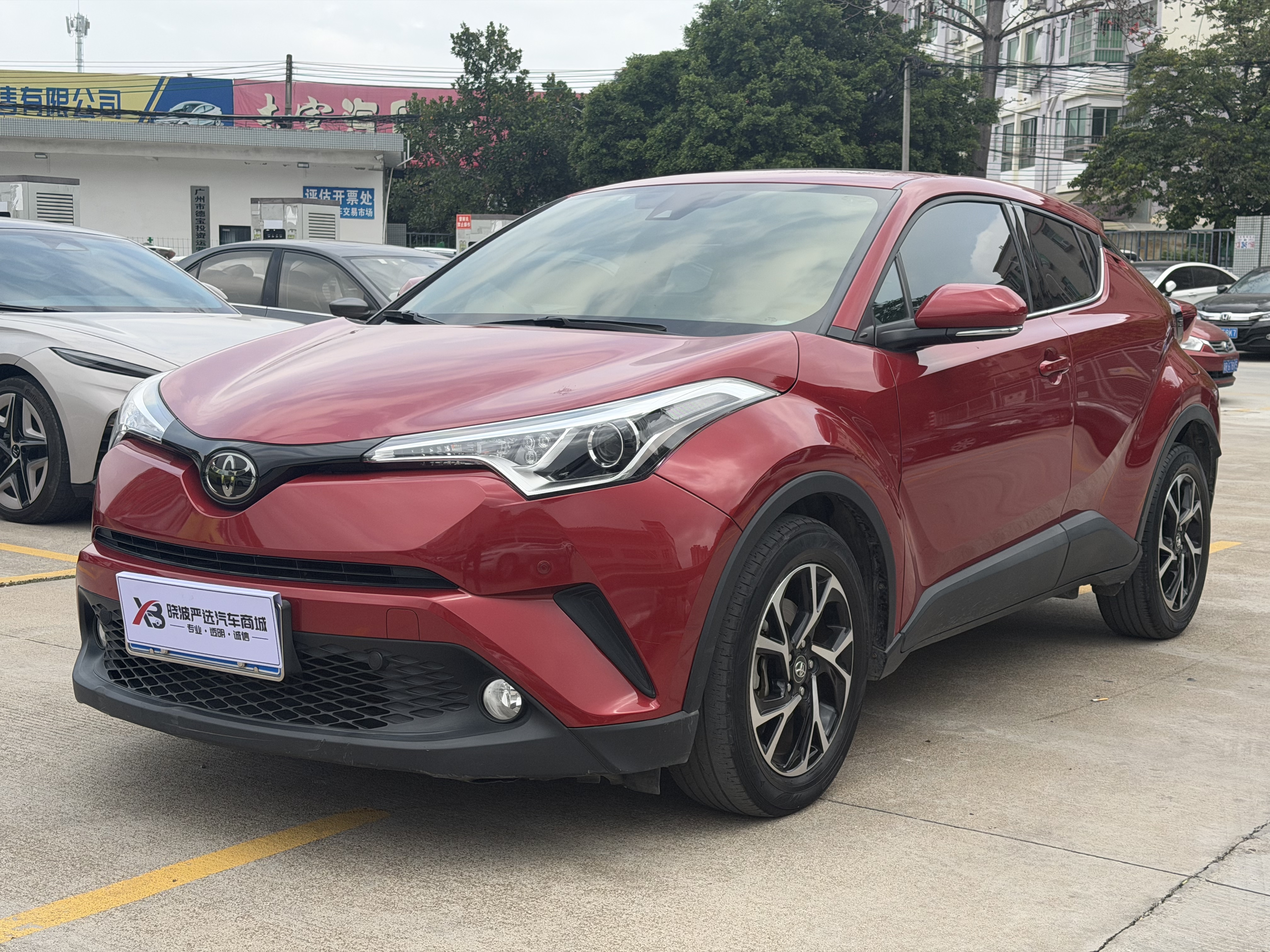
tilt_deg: -6.7
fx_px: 1761
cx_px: 635
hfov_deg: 39.7
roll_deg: -0.7
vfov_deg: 30.3
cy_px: 476
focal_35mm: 48
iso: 64
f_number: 1.78
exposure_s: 1/2976
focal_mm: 6.76
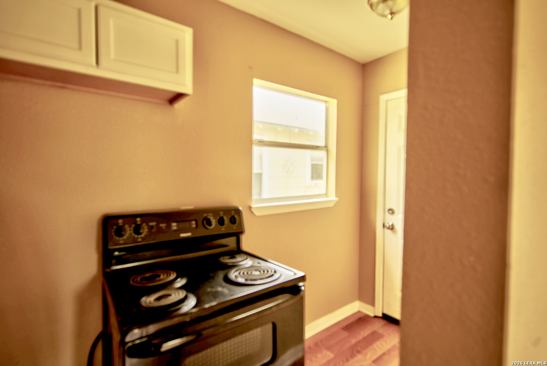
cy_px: 183
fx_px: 243
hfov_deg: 96.7
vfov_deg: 73.8
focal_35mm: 16
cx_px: 274
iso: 100
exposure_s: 1/20
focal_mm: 16
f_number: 4
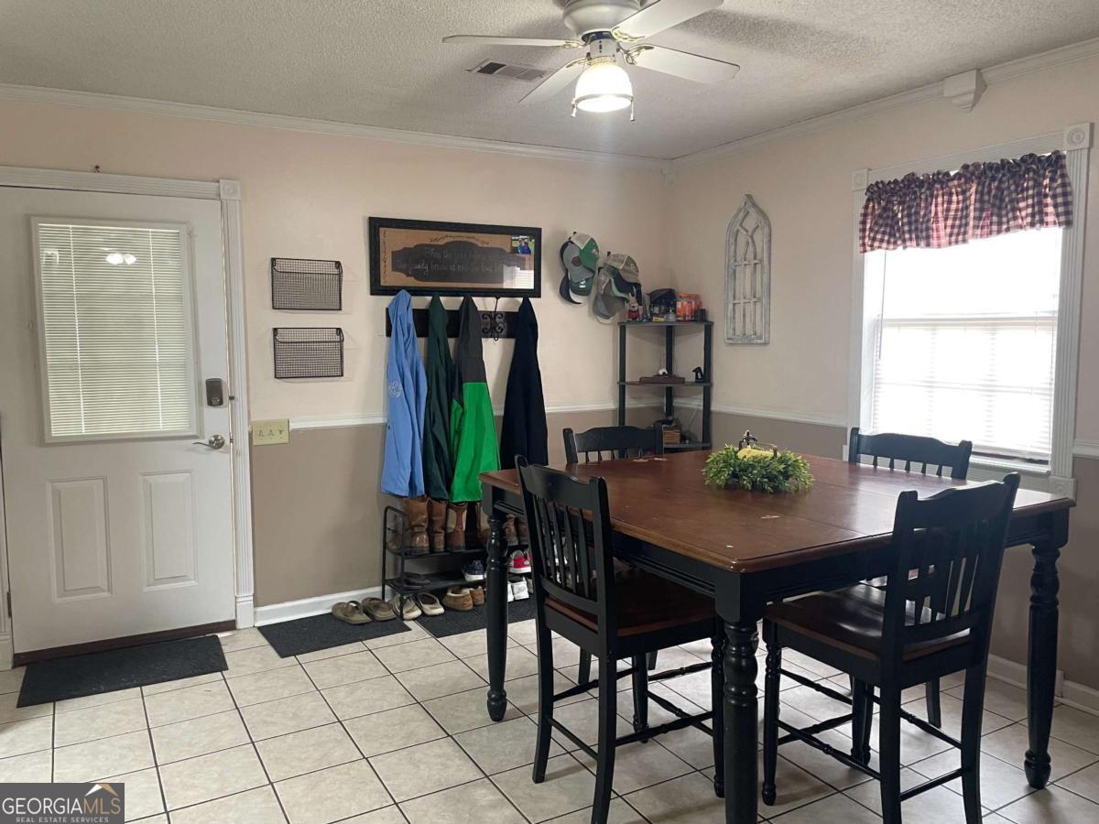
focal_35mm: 26
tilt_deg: -5.6
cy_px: 412
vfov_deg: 53.1
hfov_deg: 67.3
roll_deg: +1.2
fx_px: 825
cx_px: 550
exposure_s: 1/60
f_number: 1.6
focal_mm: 4.2
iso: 200
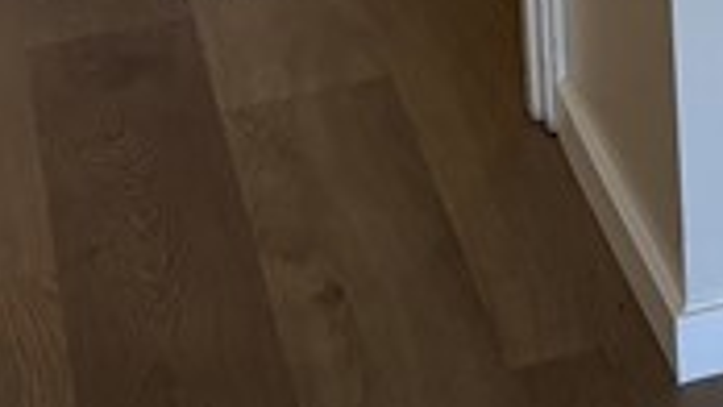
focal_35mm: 167
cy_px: -959
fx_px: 3203
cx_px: 1488
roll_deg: +1.3
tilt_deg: -6.1
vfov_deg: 6.4
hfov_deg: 11.5
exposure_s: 1/120
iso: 80
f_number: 1.6
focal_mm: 5.96
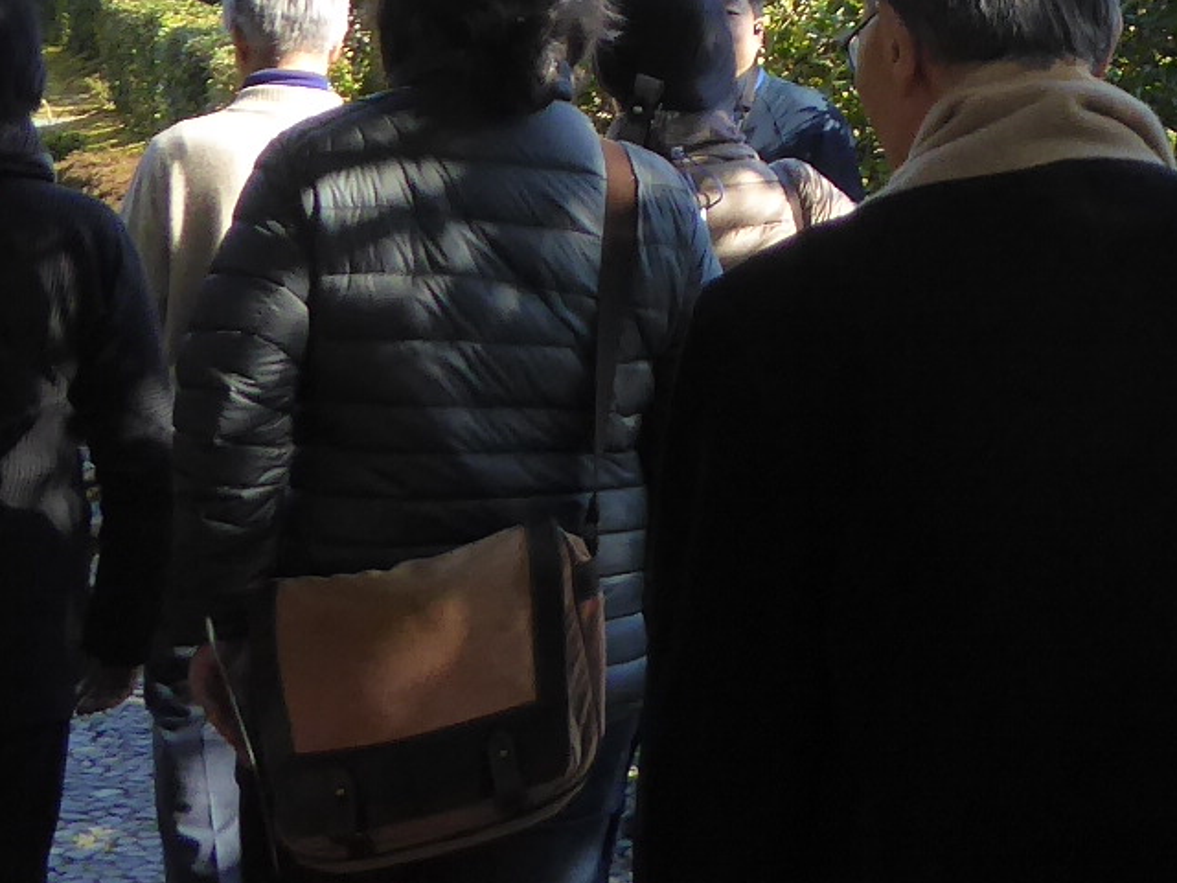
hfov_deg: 19.2
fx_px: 3400
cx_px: 1100
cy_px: -487
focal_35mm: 100
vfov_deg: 13.8
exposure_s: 1/250
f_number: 3.3
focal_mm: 4.3
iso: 160
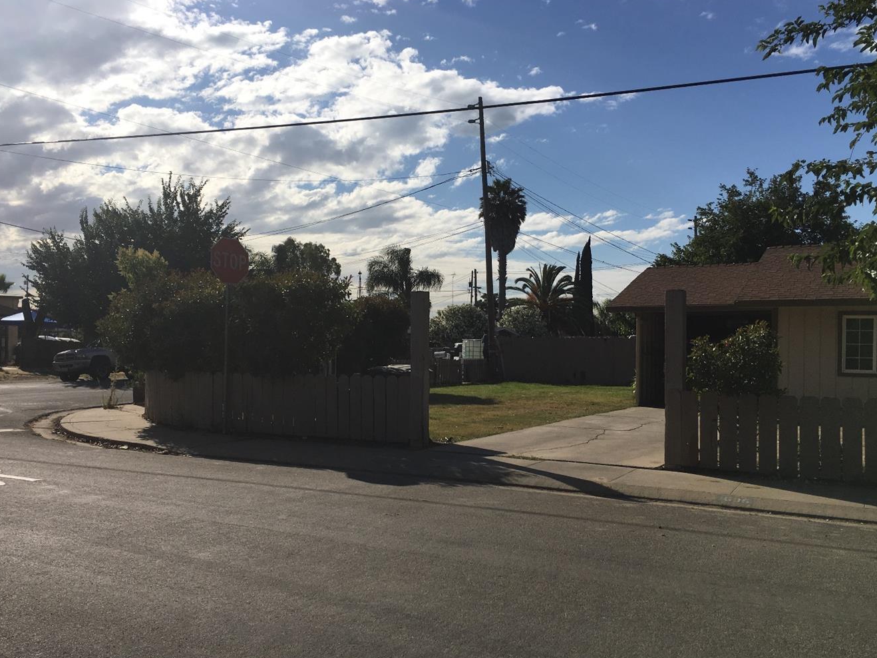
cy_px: 358
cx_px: 439
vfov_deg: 42.9
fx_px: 836
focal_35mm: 33
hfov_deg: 55.4
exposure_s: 1/4049
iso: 25
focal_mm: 4.15
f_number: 2.2
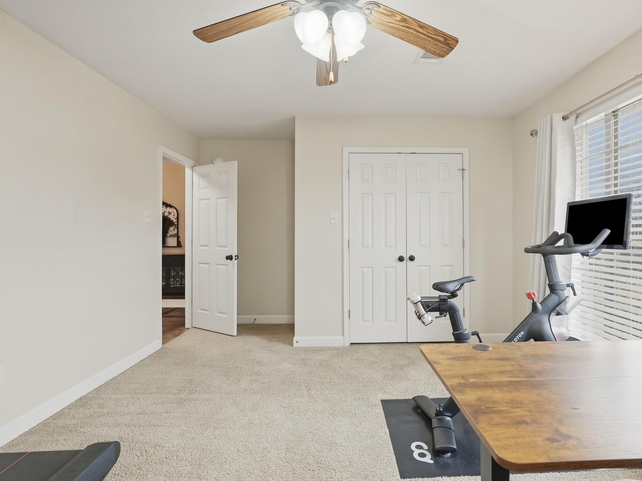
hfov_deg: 87.4
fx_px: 334
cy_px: 238
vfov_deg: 71.6
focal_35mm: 18
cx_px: 356
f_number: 9
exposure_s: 1/8
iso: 640
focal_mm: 16
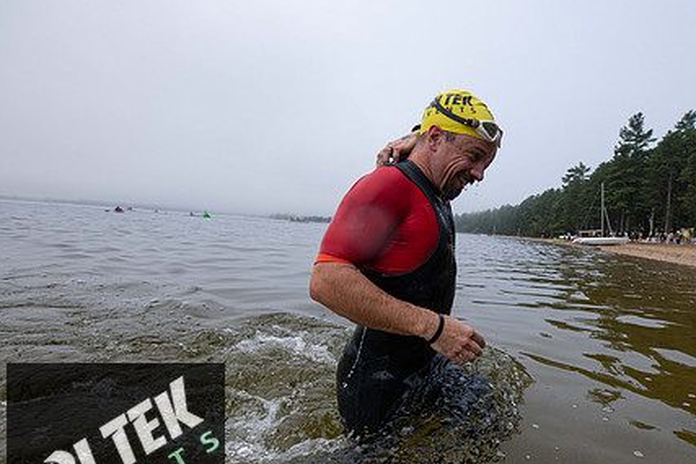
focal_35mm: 19
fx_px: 367
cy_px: 279
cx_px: 466
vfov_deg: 64.0
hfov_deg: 83.8
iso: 320
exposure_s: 1/800
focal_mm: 14
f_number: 4
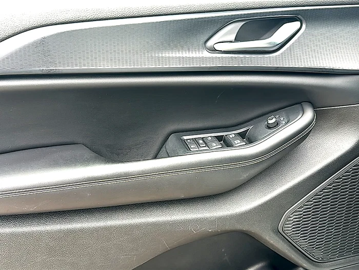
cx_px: 180
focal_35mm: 32
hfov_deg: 56.8
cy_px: 135
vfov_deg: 44.2
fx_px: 332
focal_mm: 6.86
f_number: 1.78
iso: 100
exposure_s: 1/305
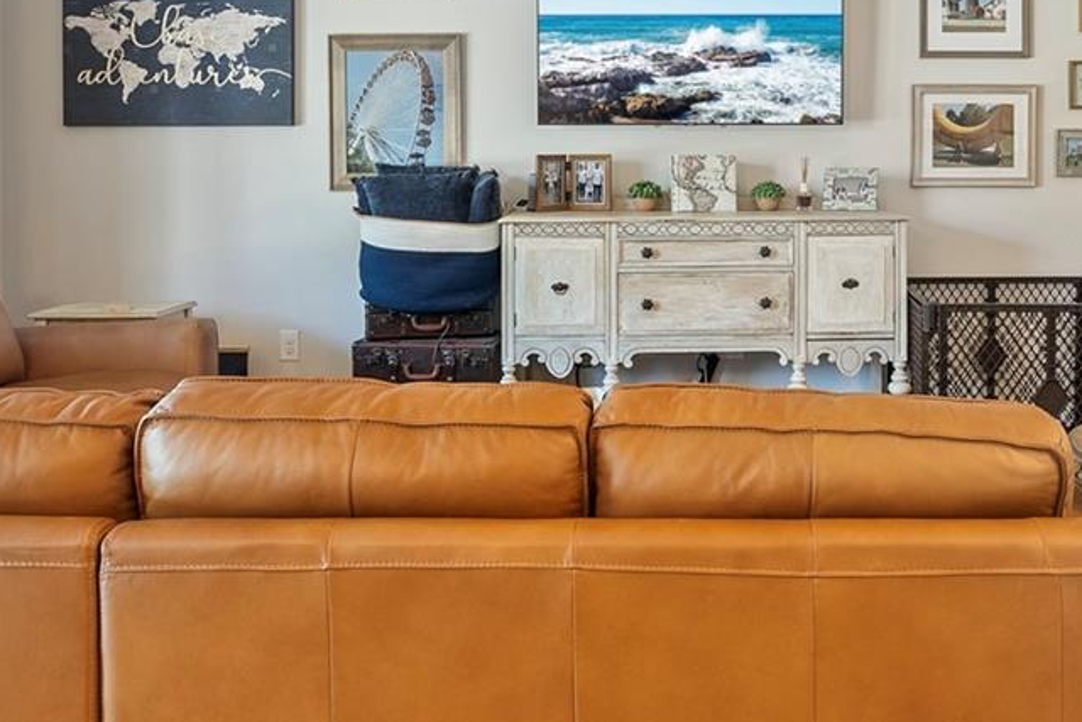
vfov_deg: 32.5
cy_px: 149
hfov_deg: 47.8
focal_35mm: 40
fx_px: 1202
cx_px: 698
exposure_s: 4
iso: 250
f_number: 9
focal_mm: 16
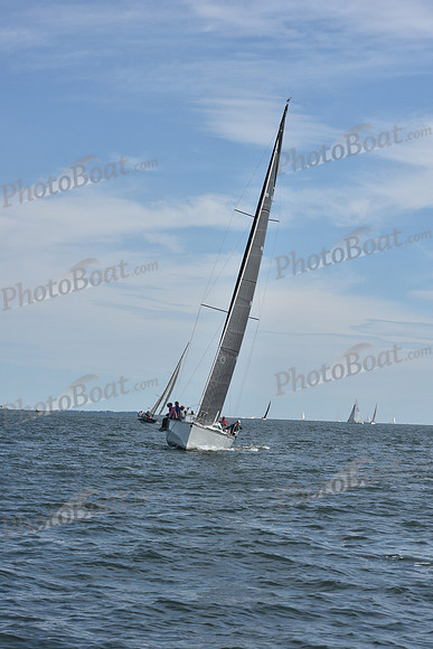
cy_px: 324
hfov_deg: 15.9
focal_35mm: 86
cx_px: 216
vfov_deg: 23.6
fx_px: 1551
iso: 320
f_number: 11
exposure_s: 1/1000
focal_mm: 86
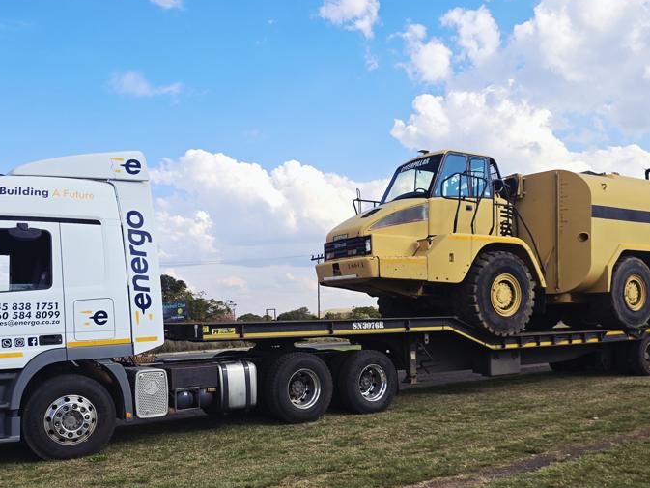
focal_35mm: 35
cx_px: 340
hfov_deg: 52.6
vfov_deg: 40.4
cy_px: 311
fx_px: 657
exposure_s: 1/515
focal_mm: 6.3
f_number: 1.7
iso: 12
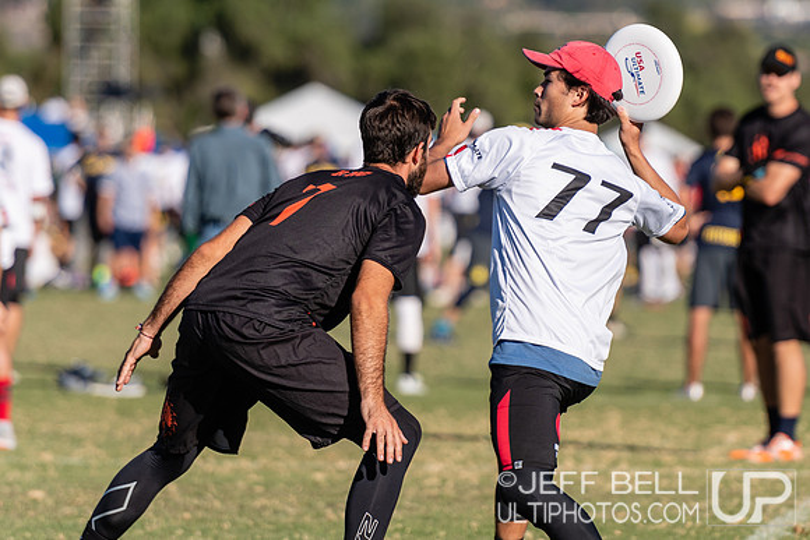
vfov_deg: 3.3
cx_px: 528
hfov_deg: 4.9
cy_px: 206
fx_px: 9410
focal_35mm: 418
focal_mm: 200
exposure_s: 1/2500
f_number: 2.8
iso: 100
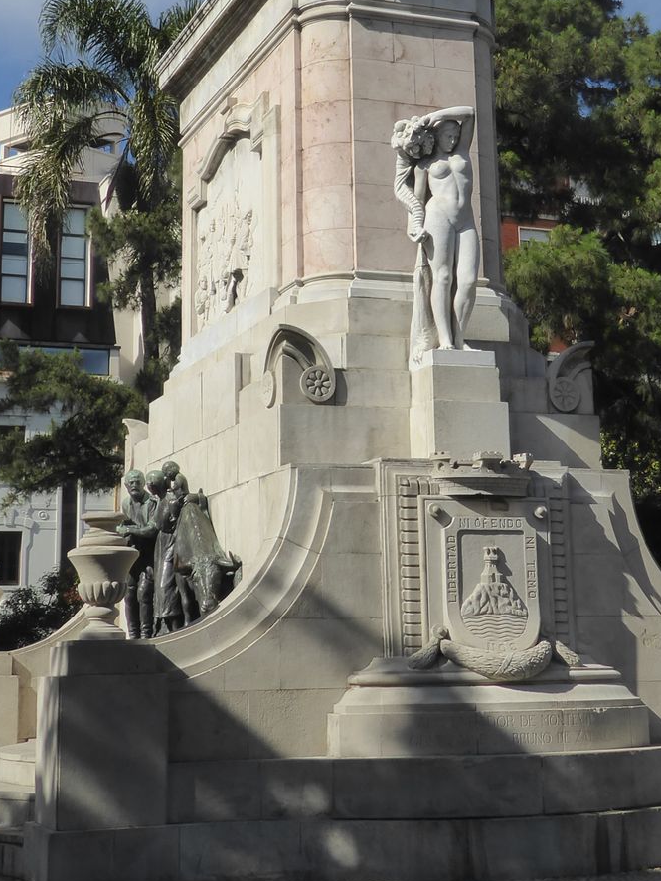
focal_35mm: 65
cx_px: 345
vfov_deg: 29.5
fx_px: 1654
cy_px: 265
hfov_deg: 22.6
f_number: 5.6
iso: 160
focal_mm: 6.3
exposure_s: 1/640
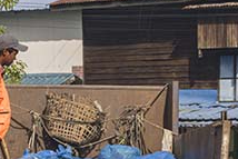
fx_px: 1455
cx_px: 30
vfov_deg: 6.1
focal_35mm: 220
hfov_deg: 9.3
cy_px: 305
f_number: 8
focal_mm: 49
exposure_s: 1/1000
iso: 160
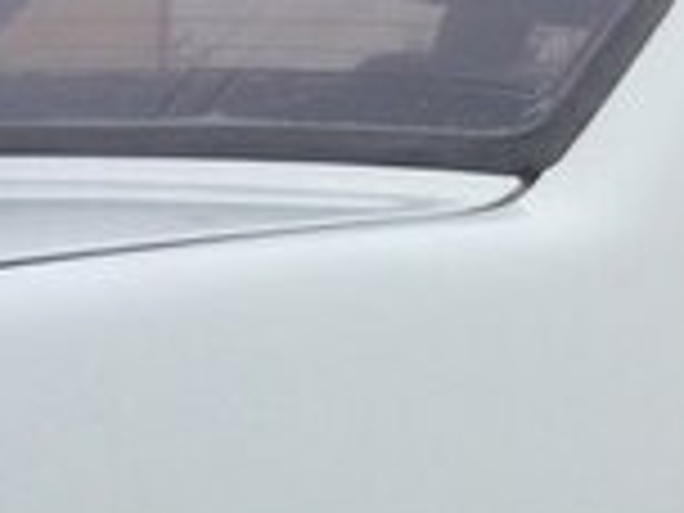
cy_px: 322
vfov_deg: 11.8
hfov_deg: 13.4
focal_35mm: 126
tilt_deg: +1.2
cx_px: 1372
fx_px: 2490
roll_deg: -2.3
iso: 32
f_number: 2.2
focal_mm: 4.15
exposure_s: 1/134
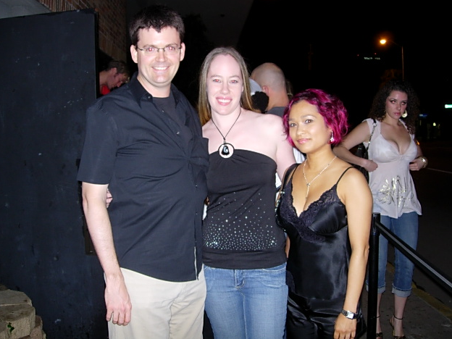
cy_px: 169
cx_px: 223
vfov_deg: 36.8
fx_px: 509
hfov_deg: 47.9
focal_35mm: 39
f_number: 2.8
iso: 105
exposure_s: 1/85.4
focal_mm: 7.8
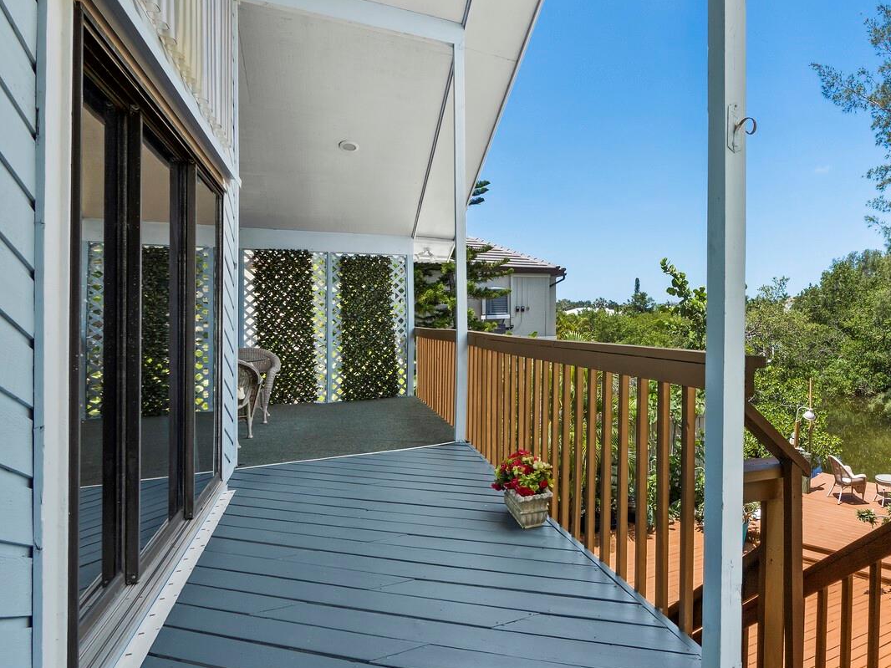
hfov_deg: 74.1
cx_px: 654
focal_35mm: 21
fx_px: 540
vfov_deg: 63.4
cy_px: 324
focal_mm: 7
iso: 320
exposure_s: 1/50
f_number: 11
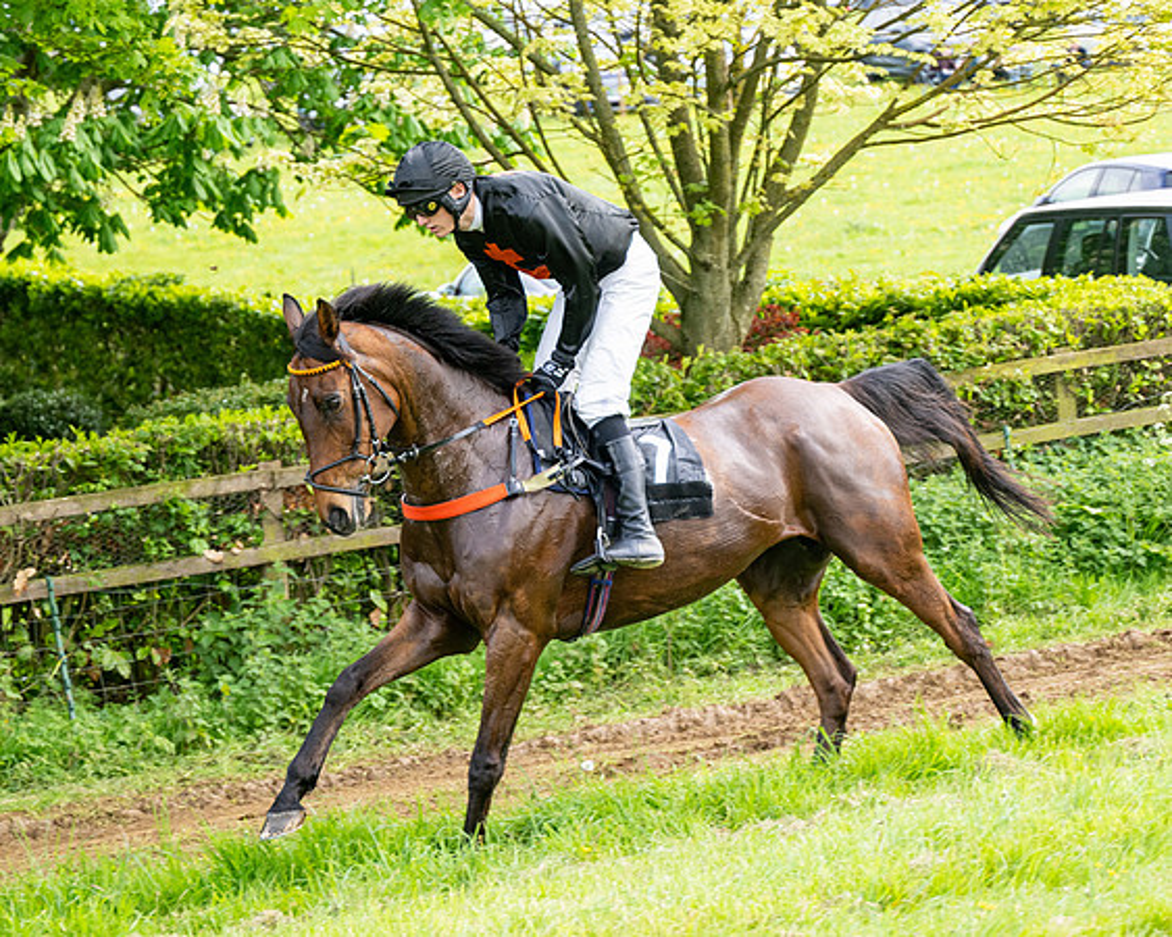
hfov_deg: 14.3
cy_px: 469
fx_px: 4665
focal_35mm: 135
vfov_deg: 11.5
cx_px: 857
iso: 400
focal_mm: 98
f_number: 4
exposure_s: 1/1250
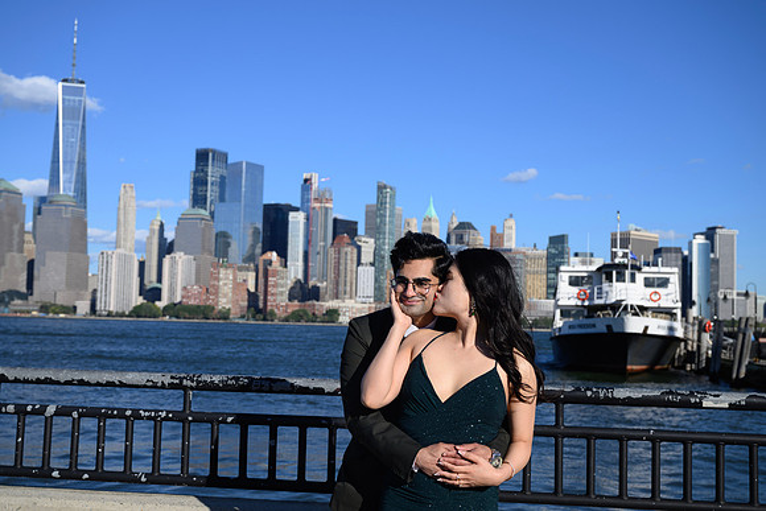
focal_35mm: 46
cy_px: 256
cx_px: 383
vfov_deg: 29.3
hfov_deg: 42.7
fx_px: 979
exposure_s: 1/500
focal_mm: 46
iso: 64
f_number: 5.6
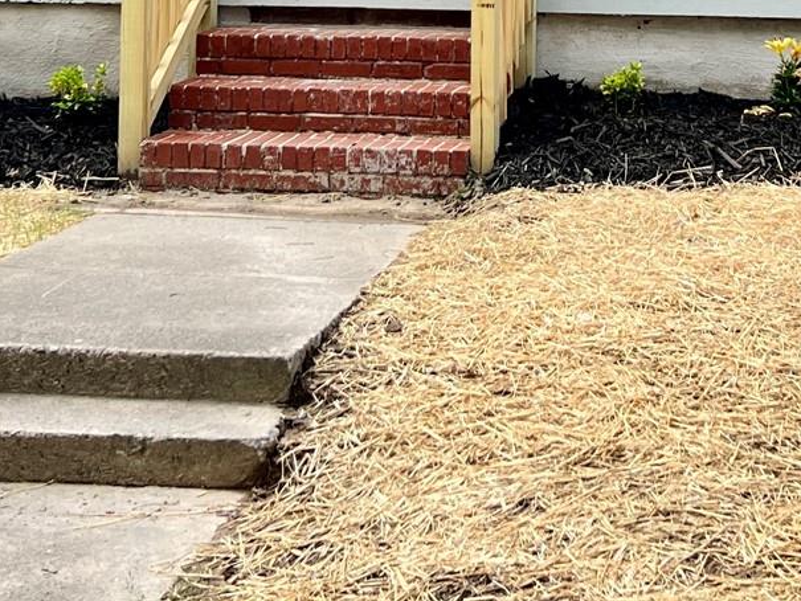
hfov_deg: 22.2
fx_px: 2037
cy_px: -266
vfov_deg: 15.6
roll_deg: -0.1
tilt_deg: +2.7
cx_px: 528
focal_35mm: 88
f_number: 1.5
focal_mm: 5.7
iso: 50
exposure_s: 1/1972
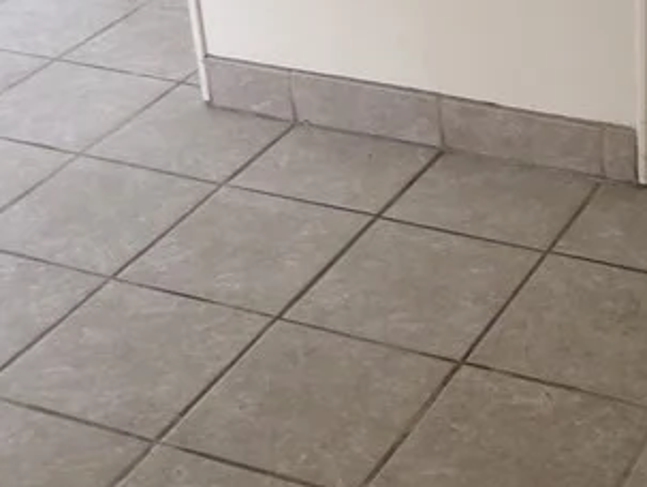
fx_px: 1516
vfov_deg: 18.2
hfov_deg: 23.1
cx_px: 658
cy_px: 205
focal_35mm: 81
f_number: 3.7
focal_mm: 4.3
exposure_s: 1/28
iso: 200
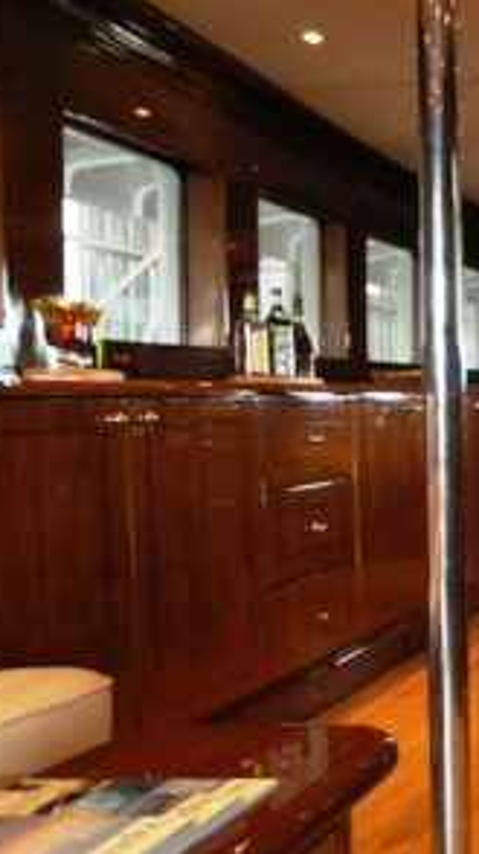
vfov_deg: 49.4
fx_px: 927
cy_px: 414
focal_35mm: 41
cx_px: 862
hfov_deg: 20.5
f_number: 4
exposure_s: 1/6
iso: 200
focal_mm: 10
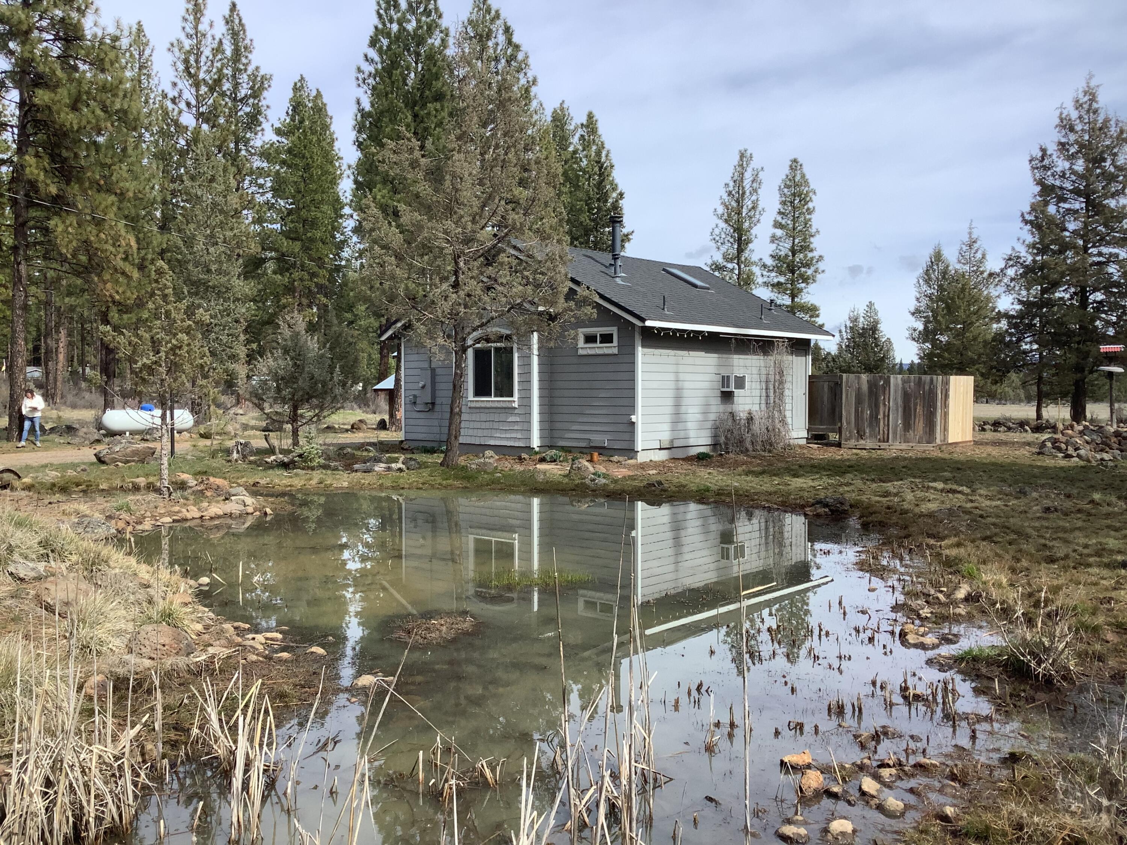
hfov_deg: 58.4
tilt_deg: -1.6
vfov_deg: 45.4
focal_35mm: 31
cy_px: 422
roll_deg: +0.5
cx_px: 564
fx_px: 1009
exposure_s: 1/1045
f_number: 2.4
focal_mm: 3.3
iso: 25
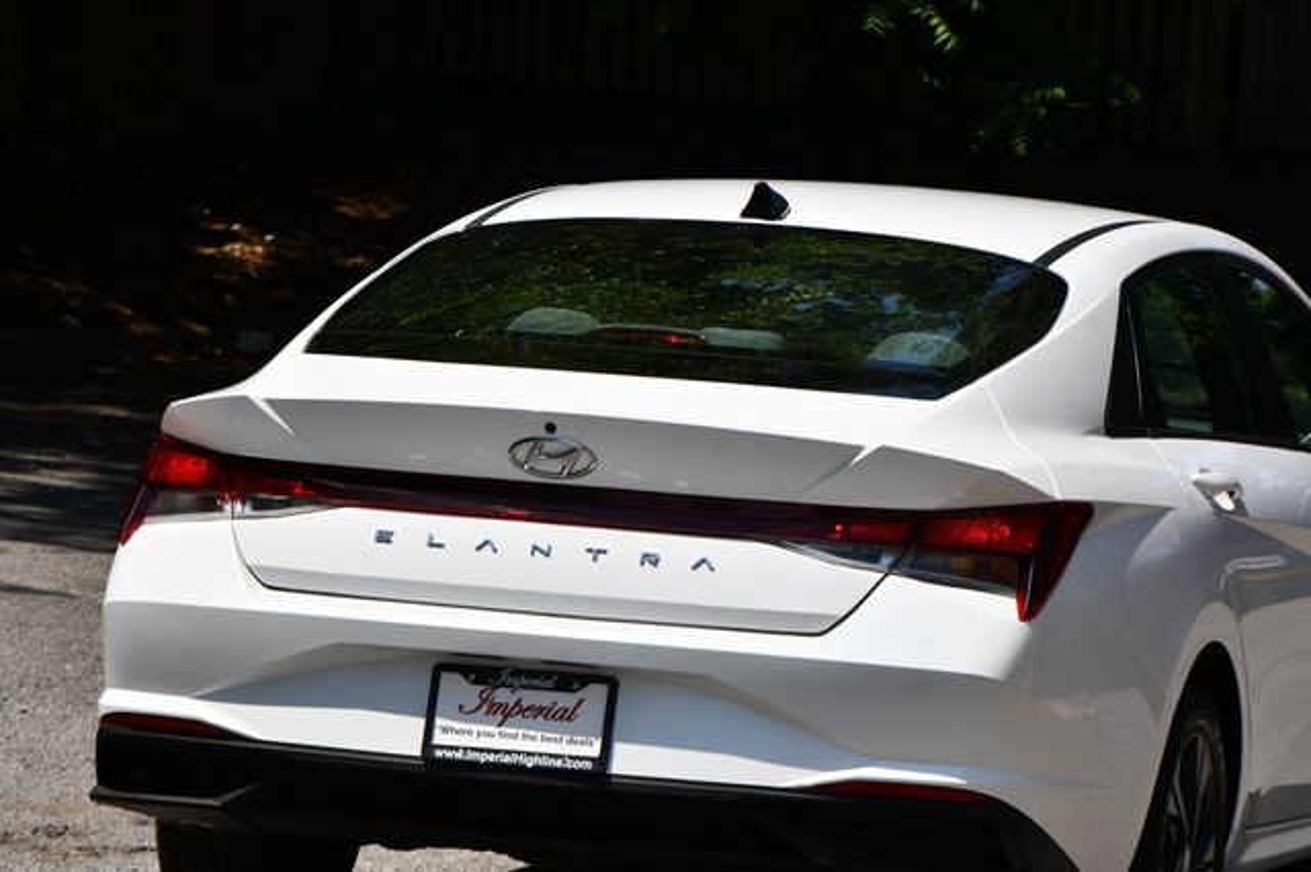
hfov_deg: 11.4
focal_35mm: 180
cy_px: 436
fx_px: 6551
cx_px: 656
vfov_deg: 7.6
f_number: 10
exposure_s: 1/400
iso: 100
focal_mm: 120
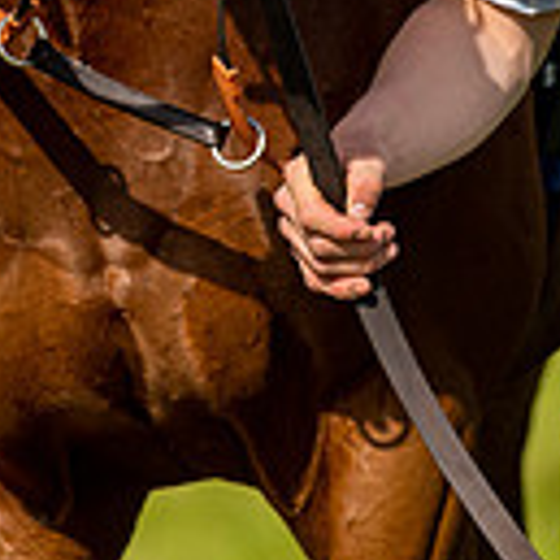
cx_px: 731
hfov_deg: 2.3
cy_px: -625
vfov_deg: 2.2
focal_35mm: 778
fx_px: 14240
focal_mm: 135
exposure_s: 1/4000
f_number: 2
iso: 50
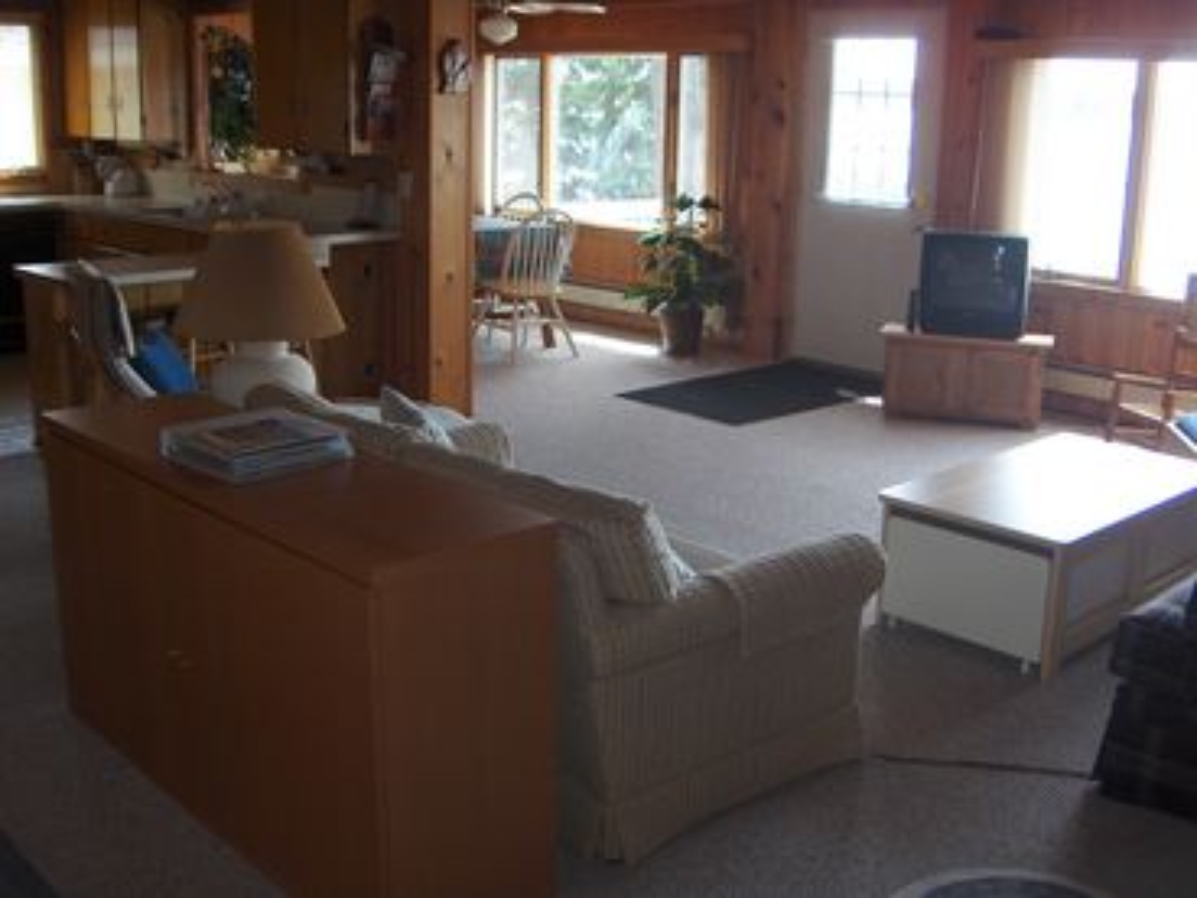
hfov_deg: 47.9
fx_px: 1349
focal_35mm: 39
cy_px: 449
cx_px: 598
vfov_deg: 36.8
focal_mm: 8
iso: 100
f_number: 2.8
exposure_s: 1/60
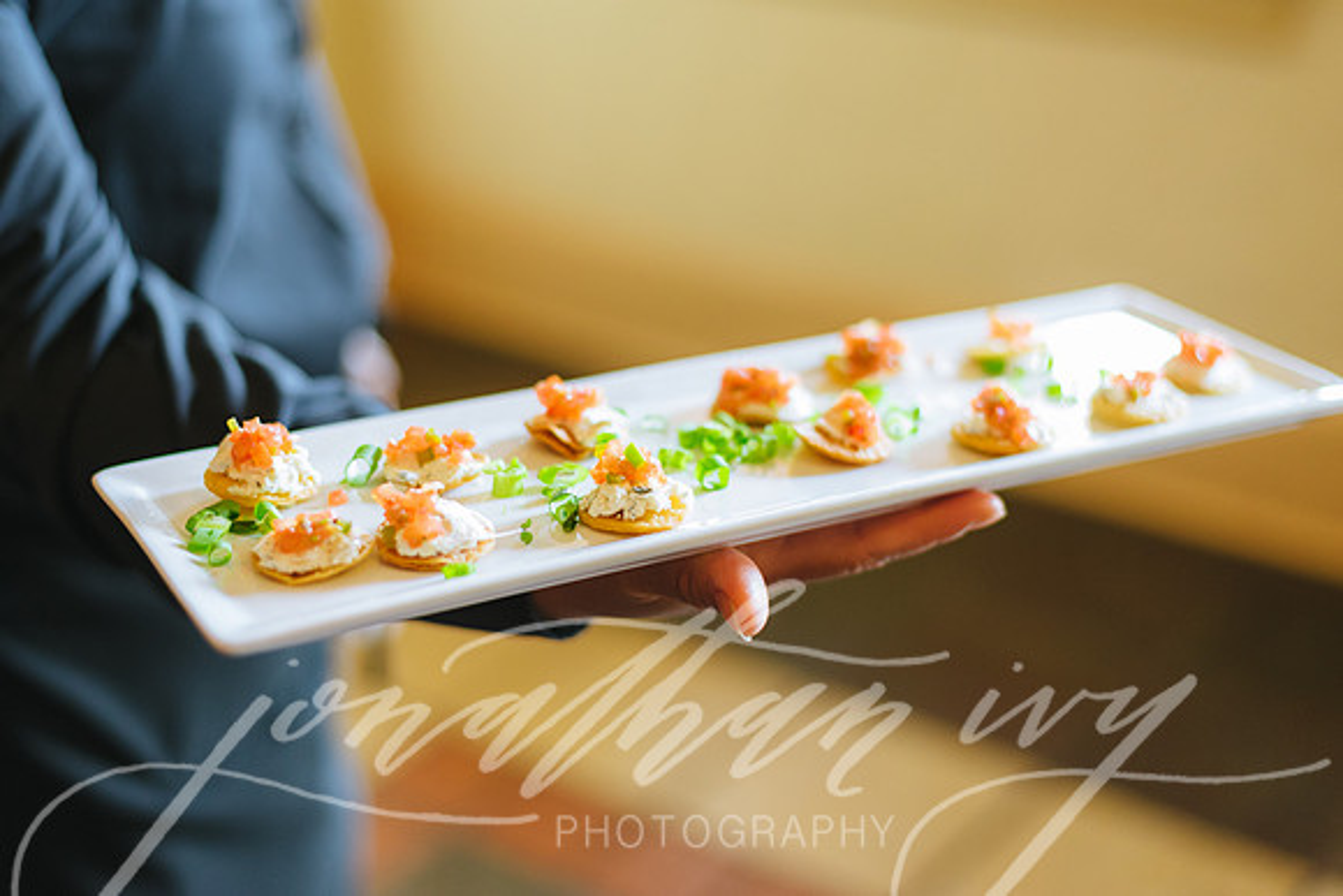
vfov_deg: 27.0
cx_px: 672
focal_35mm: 50
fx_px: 1866
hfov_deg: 39.6
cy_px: 448
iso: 1600
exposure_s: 1/160
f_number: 2.2
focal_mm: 50
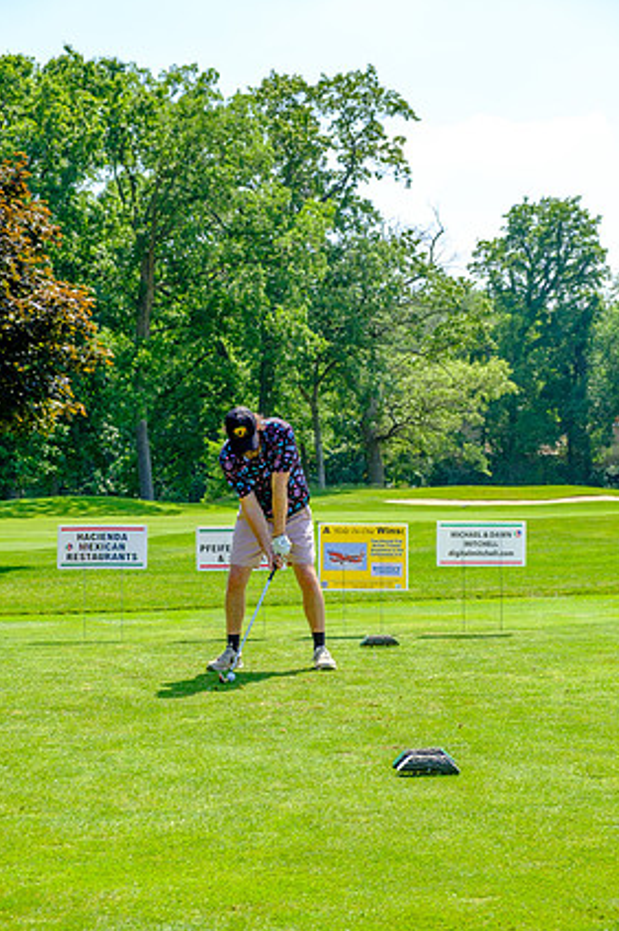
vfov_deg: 29.7
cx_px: 303
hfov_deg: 20.0
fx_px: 1757
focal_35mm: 68
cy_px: 487
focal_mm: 42.5
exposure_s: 1/320
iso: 200
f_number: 5.6
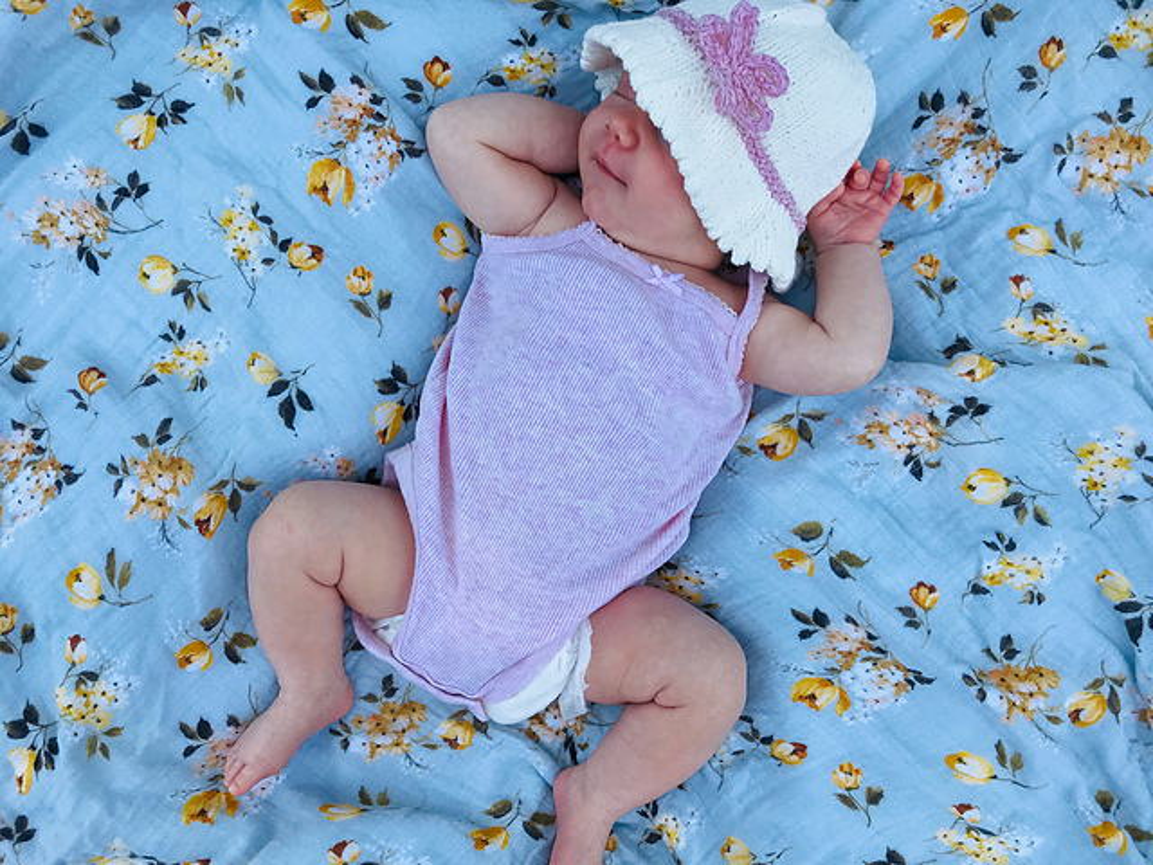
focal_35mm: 28
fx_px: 933
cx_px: 576
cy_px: 432
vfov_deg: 49.7
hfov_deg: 63.4
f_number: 1.8
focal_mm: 3.99
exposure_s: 1/1140
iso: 20
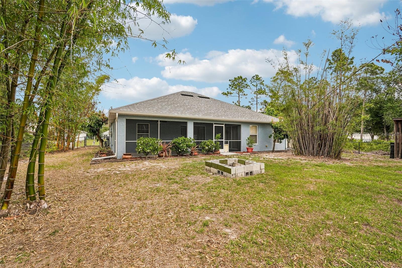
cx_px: 201
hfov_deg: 96.7
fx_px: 179
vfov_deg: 73.7
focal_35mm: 16
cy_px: 134
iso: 400
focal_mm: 16
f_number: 8
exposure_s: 1/400
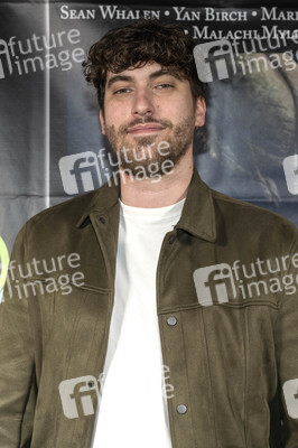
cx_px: 149
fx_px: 883
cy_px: 224
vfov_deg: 28.5
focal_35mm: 71
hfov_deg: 19.2
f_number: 5.6
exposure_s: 1/200
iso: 800
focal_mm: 71
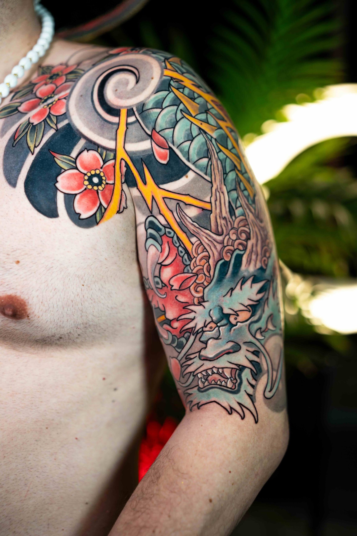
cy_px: 268
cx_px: 178
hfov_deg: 37.9
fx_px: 521
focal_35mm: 35
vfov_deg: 54.4
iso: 200
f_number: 1.6
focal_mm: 35
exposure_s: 1/400
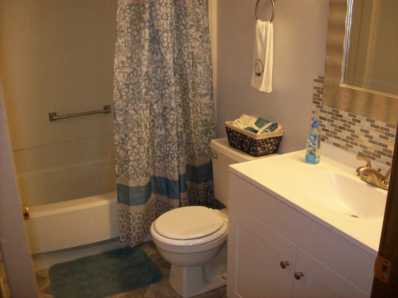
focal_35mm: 36
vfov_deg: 39.7
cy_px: 149
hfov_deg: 51.4
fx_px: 414
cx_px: 199
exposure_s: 1/64
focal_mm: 6
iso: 200
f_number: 2.7
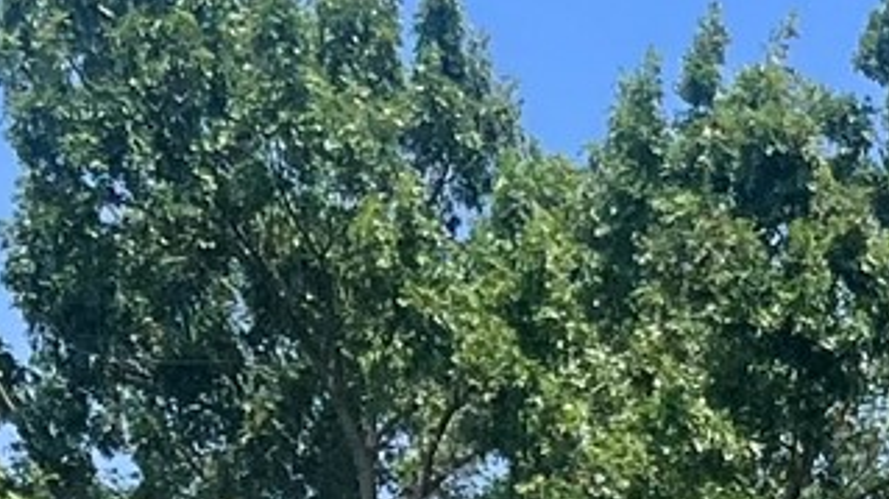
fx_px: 4288
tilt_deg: +9.9
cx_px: 1948
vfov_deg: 6.2
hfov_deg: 10.6
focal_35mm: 182
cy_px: 1422
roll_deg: +0.3
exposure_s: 1/3049
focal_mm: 5.1
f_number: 1.6
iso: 50
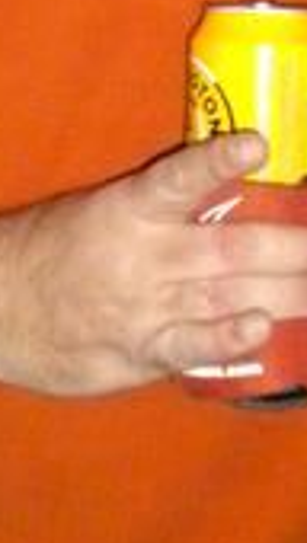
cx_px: 387
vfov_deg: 12.2
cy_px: -102
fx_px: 2482
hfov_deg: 7.0
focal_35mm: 172
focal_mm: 6.3
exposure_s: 1/30
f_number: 3.1
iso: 800
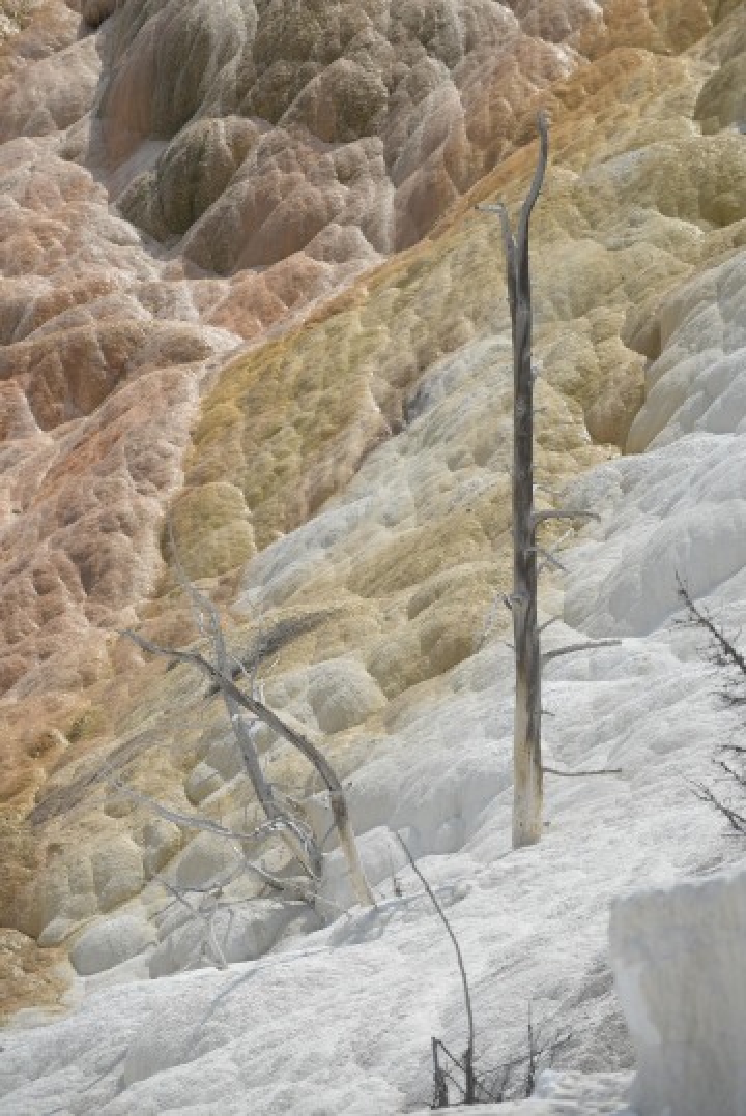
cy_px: 558
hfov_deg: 7.2
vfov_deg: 10.8
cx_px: 373
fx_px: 5898
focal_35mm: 190
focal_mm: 190
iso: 100
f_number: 7.1
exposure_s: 1/500
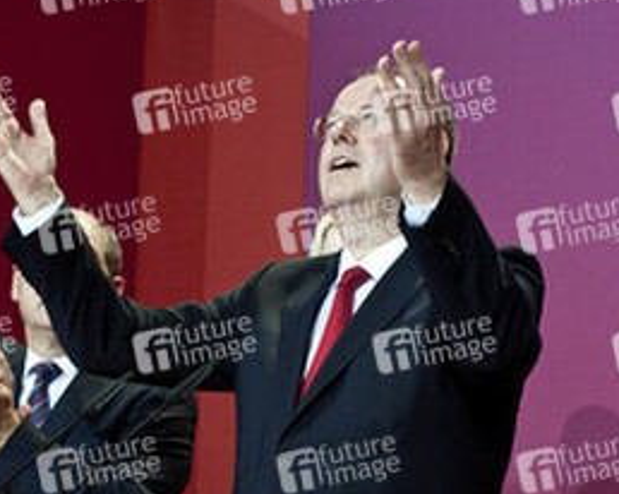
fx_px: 2398
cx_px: 130
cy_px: 285
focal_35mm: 131
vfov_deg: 11.8
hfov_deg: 14.6
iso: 1600
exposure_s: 1/160
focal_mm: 80
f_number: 8
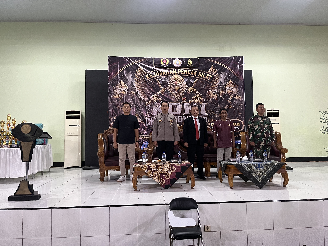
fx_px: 246
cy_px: 123
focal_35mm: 26
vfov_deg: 53.1
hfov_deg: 67.3
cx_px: 164
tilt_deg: +3.0
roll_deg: +1.0
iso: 320
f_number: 1.6
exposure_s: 1/60
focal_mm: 5.1
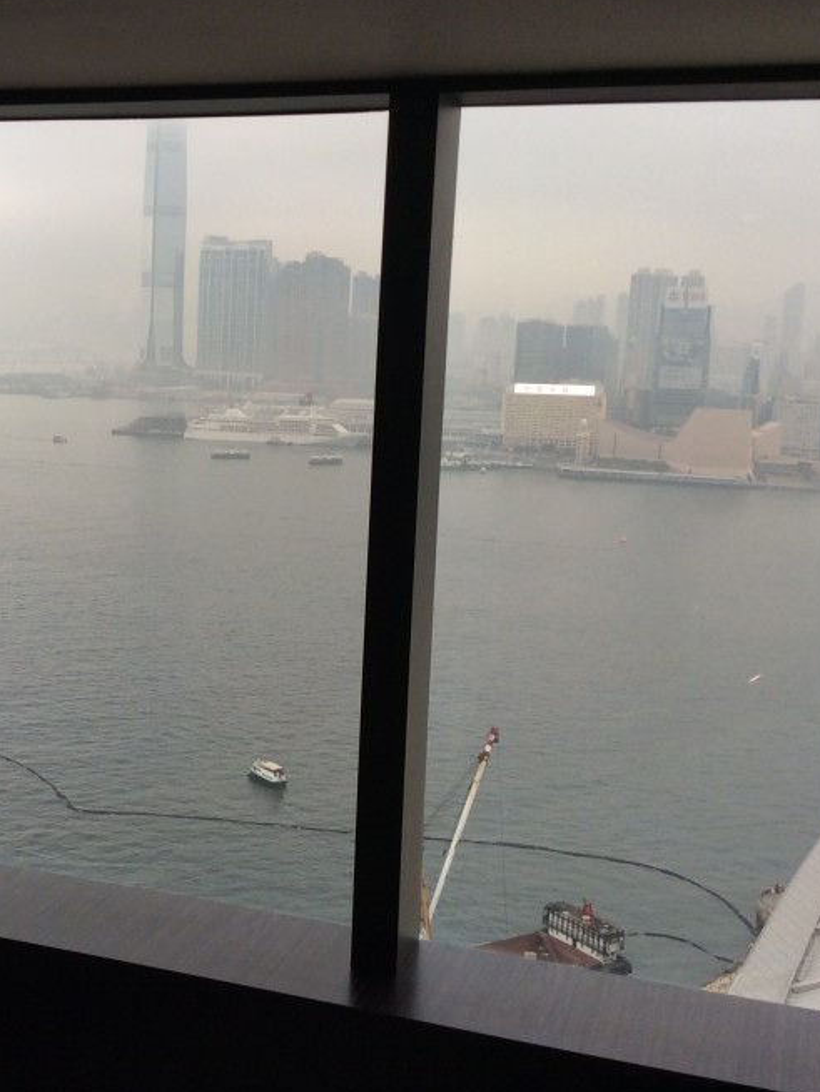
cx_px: 172
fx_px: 1578
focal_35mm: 50
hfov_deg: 28.5
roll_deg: -0.6
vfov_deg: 38.2
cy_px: 510
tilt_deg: -9.2
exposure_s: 1/50
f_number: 2.4
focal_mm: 3.3
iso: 50
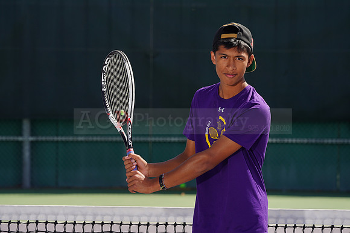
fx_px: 2256
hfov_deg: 8.9
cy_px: 116
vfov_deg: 5.9
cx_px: 175
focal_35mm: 232
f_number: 9
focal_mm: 232
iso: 100
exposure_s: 1/250
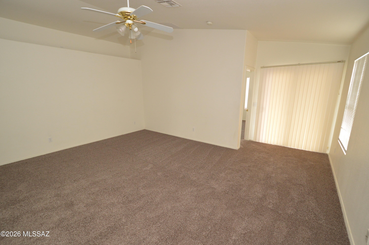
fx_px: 154
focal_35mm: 15
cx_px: 184
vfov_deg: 77.2
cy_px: 122
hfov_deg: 100.4
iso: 900
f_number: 3.5
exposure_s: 1/60
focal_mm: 10
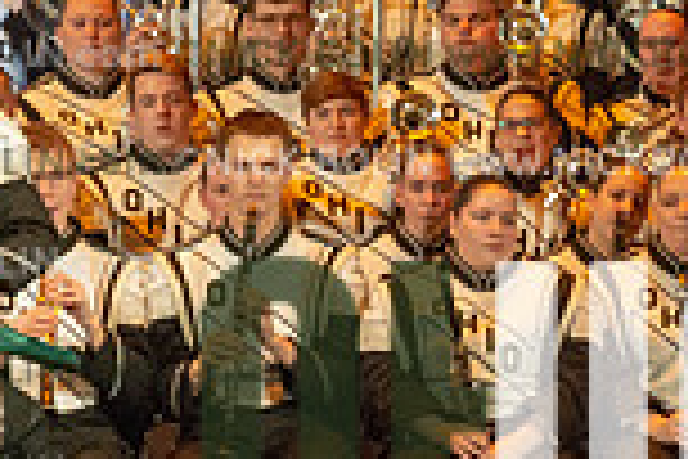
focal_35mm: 738
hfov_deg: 2.8
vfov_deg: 1.9
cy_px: 472
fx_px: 14103
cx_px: 517
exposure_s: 1/320
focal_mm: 195
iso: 8000
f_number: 5.6
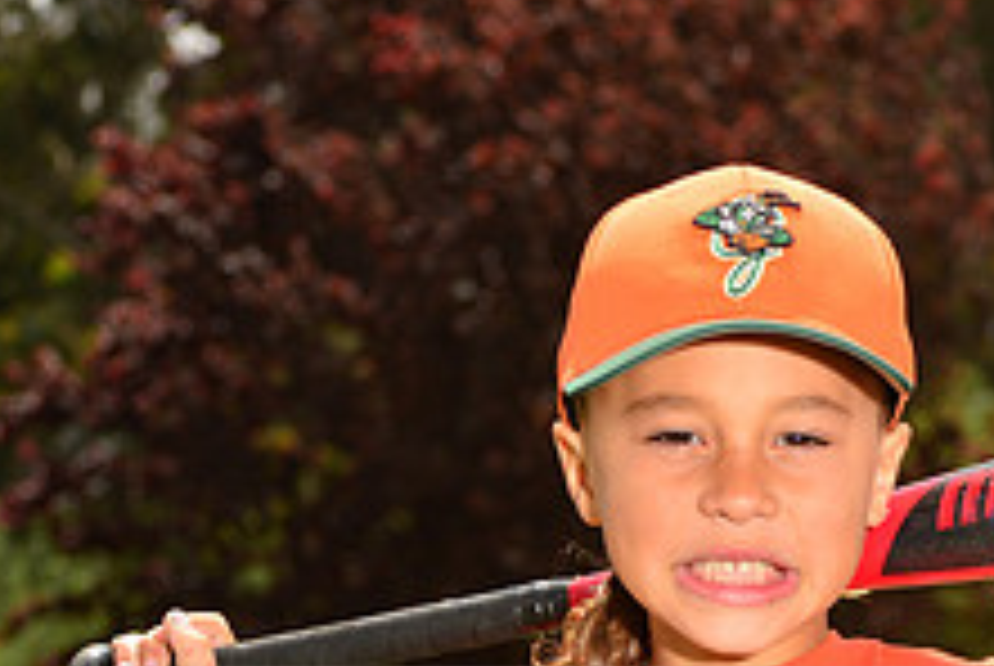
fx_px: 8405
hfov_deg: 6.8
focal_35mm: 304
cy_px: 727
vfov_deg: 4.5
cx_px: 882
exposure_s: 1/250
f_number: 13
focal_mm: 116
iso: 160
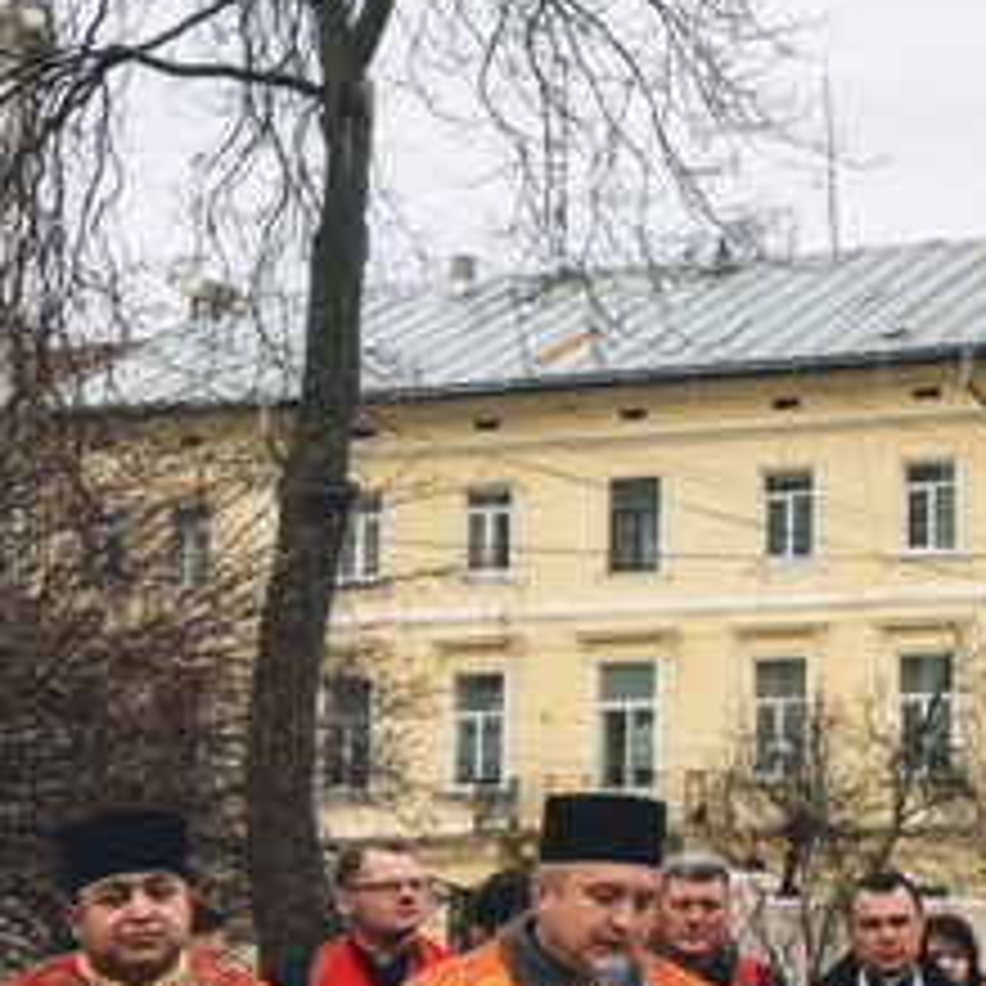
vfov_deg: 22.9
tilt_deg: +6.7
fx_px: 2417
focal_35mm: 75
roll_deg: +0.1
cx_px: 1405
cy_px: 693
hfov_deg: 20.3
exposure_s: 1/442
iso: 25
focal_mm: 4.15
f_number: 2.2
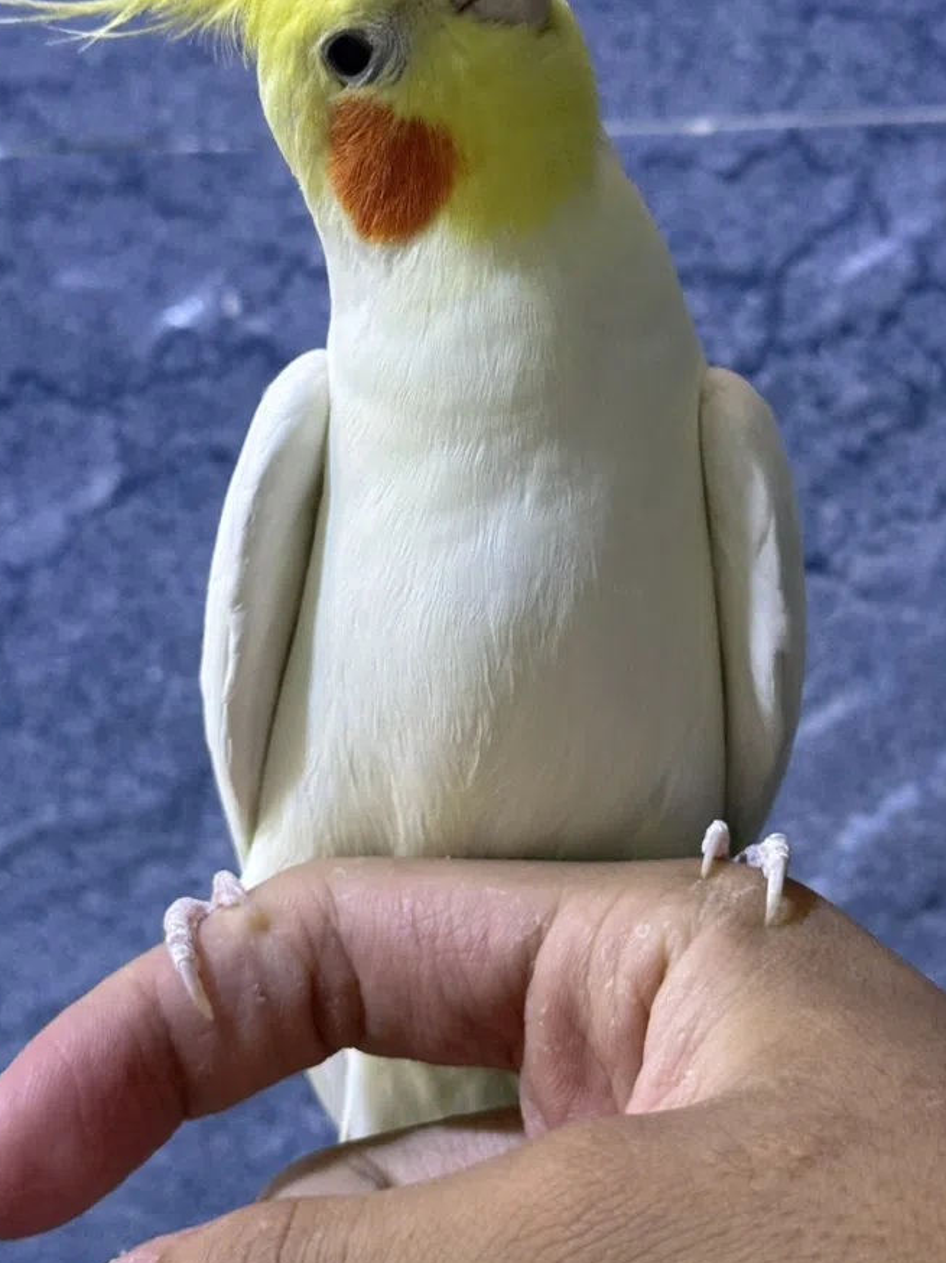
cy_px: 570
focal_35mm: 75
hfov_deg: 19.6
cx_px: 487
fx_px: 2734
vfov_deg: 26.0
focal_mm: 6.76
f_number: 1.78
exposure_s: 1/50
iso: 250
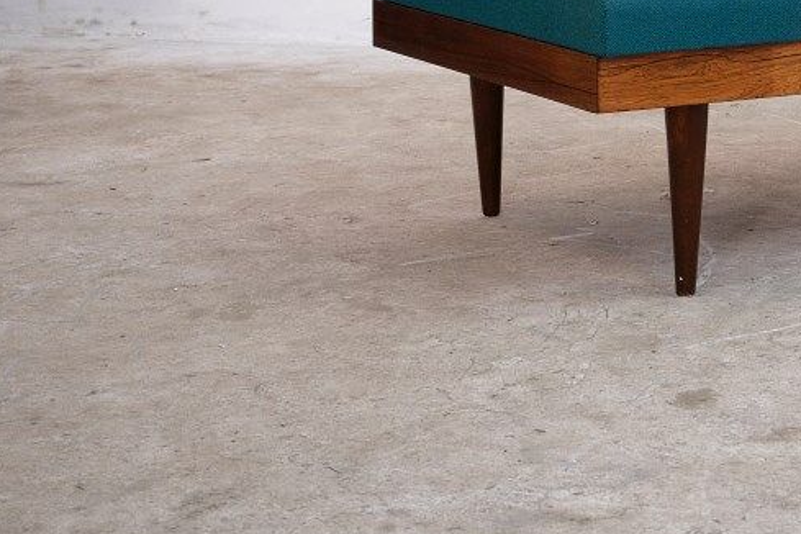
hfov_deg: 20.8
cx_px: 984
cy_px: -66
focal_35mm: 91
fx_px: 2025
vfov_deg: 14.6
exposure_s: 1/34
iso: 1000
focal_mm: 23.5
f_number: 4
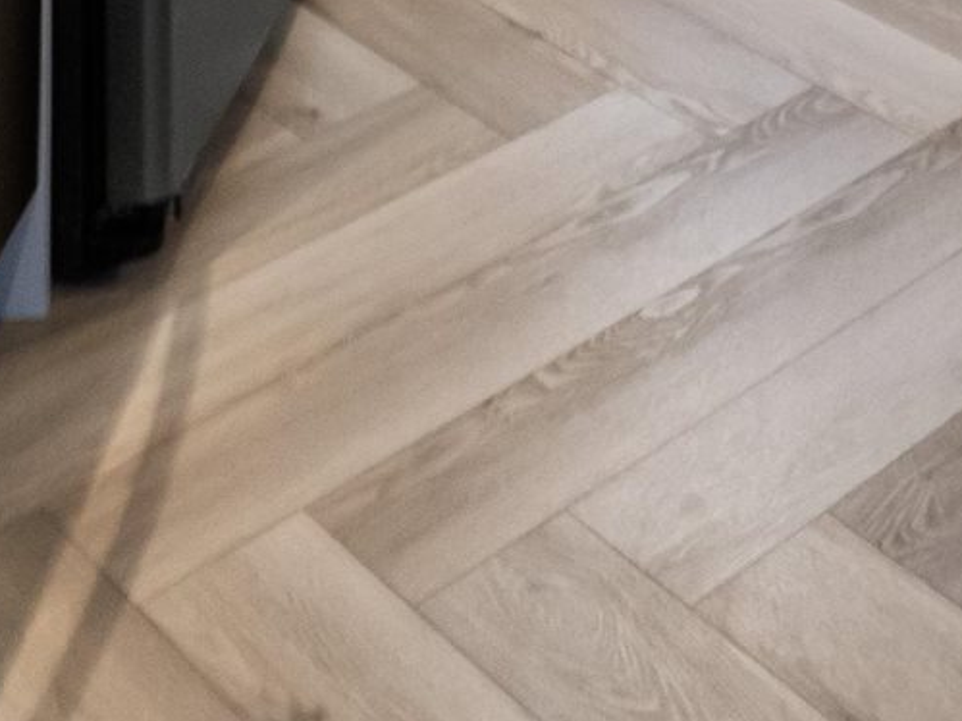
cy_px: -1189
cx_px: 837
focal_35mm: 80
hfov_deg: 23.9
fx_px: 2222
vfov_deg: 12.5
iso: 250
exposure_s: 1/4
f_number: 9
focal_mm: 9
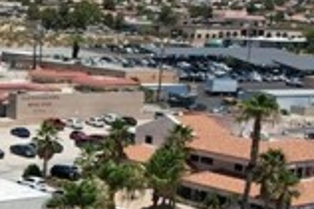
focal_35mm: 89
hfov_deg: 20.8
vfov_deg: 14.9
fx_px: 775
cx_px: -99
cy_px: 234
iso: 100
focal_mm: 8.38
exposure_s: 1/725
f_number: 2.8
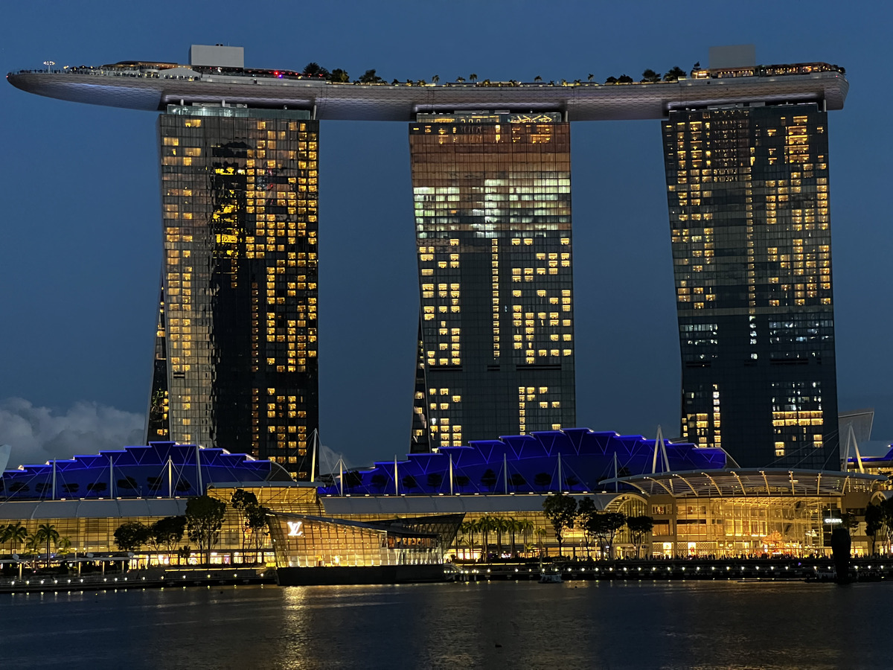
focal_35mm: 77
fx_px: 1986
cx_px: 446
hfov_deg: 25.3
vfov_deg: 19.1
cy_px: 335
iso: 1600
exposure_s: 1/25
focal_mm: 9
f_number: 2.8
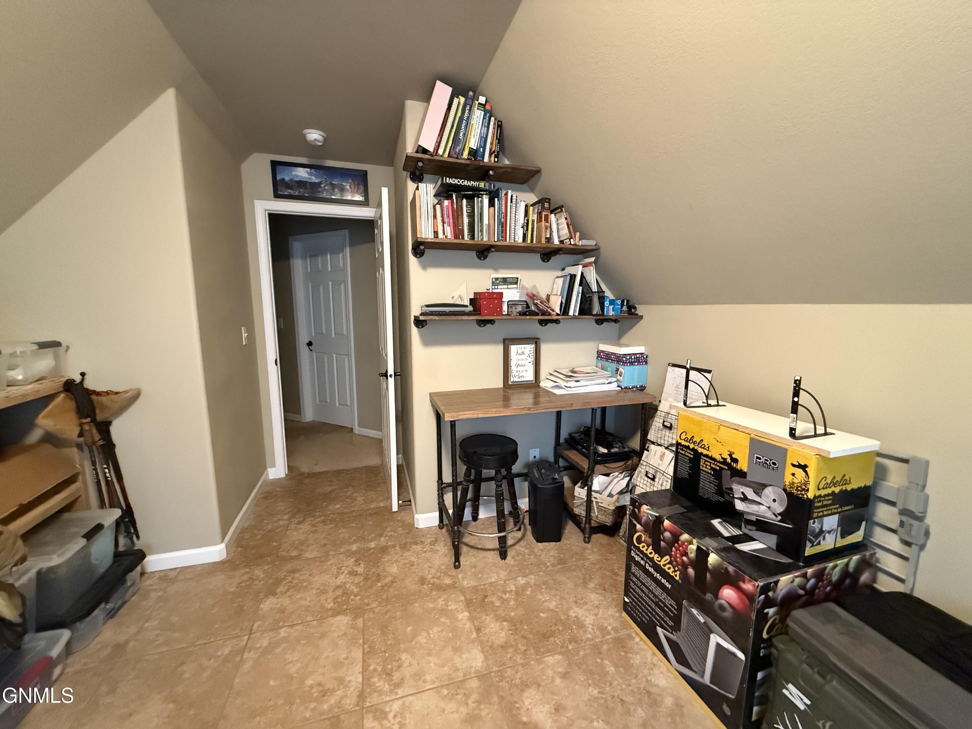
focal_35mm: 14
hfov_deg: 102.1
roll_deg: -0.2
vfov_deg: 85.7
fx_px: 393
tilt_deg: -8.0
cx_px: 486
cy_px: 364
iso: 1250
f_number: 2.2
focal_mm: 2.22
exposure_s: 1/60
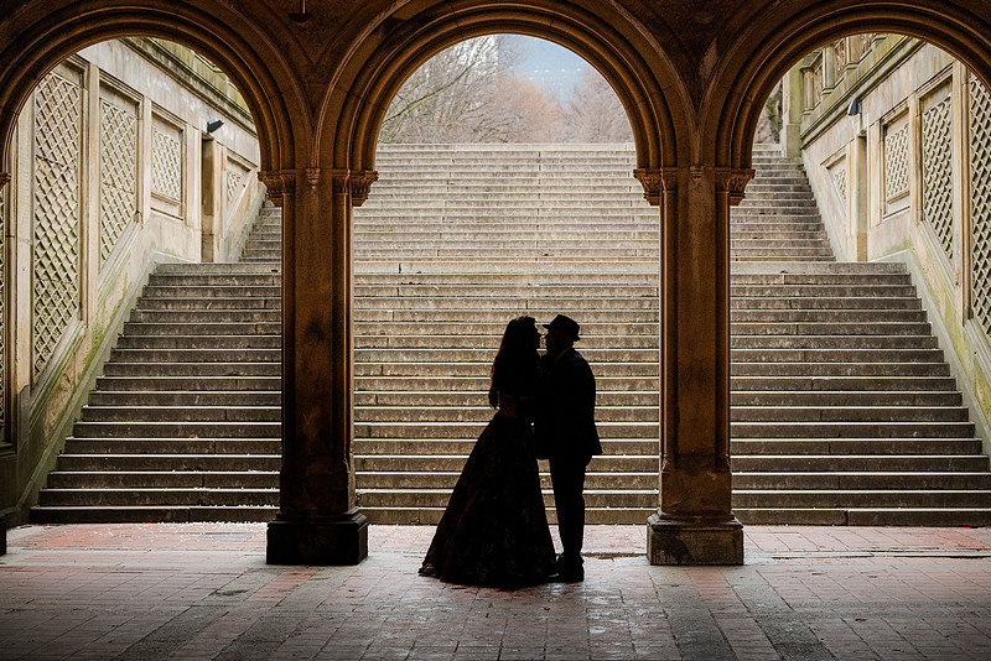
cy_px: 330
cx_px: 494
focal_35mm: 72
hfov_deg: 27.9
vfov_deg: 18.8
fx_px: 1995
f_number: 3.5
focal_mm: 70
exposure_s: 1/400
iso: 320
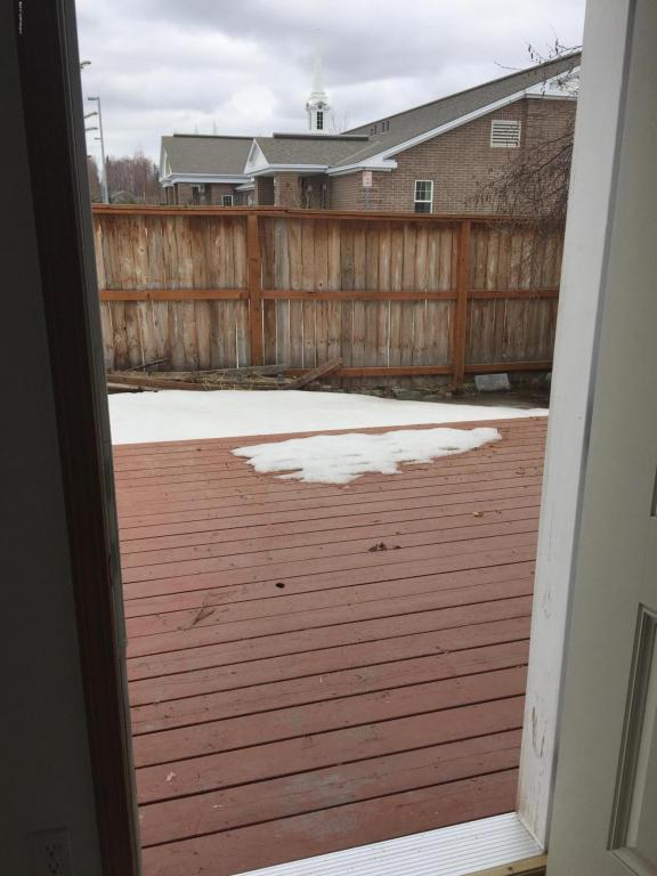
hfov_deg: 48.2
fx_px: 734
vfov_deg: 61.7
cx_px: 328
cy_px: 438
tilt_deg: -15.7
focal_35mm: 29
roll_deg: -0.4
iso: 32
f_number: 2.2
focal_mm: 4.15
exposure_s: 1/1014
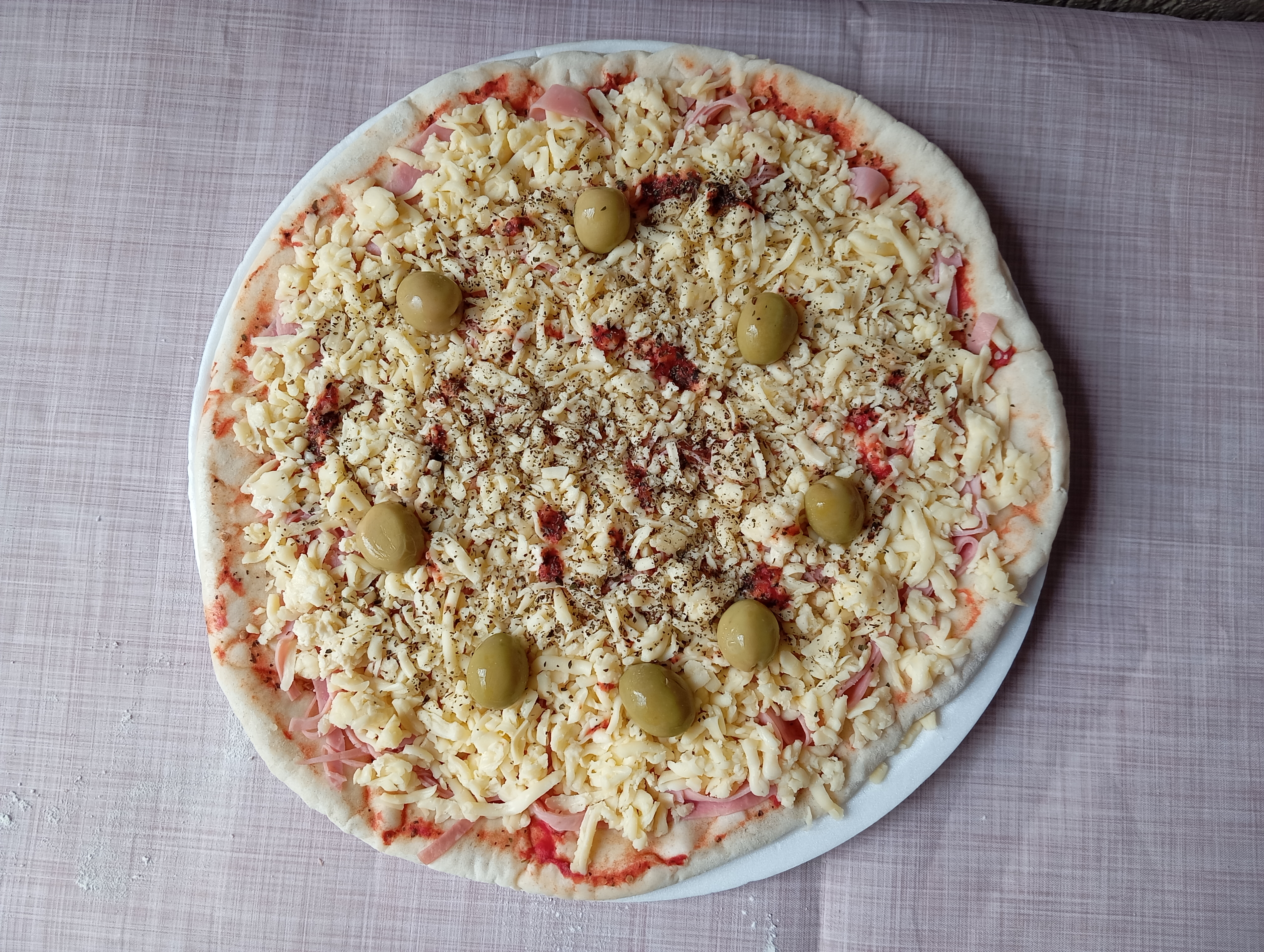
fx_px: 1024
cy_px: 476
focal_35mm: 28
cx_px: 632
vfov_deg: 49.9
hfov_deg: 63.4
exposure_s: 1/100
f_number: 1.8
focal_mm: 4.22
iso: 327
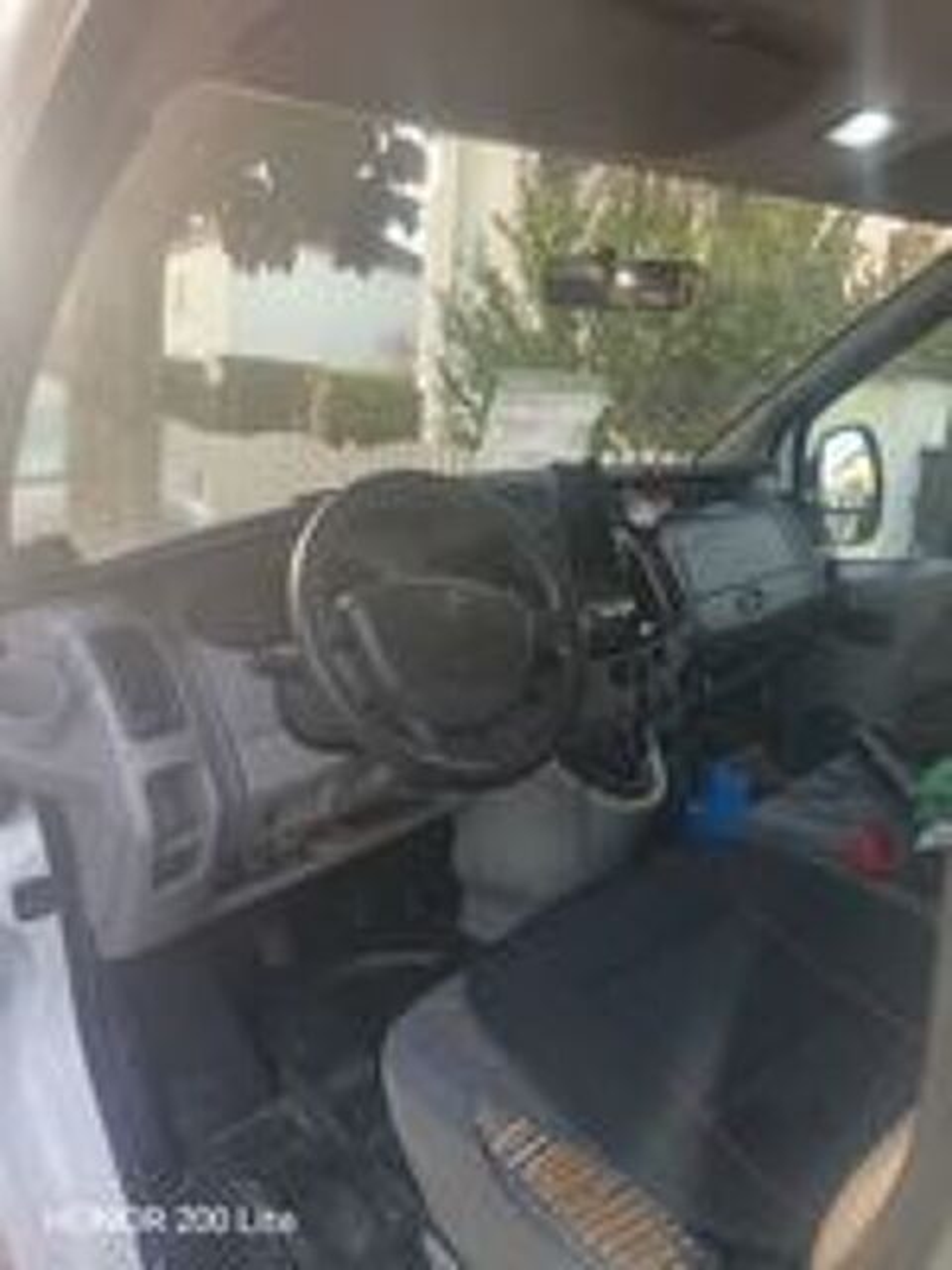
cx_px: 476
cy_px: 635
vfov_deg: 71.6
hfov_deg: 56.8
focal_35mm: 24
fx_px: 880
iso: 519
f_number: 1.75
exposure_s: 1/100
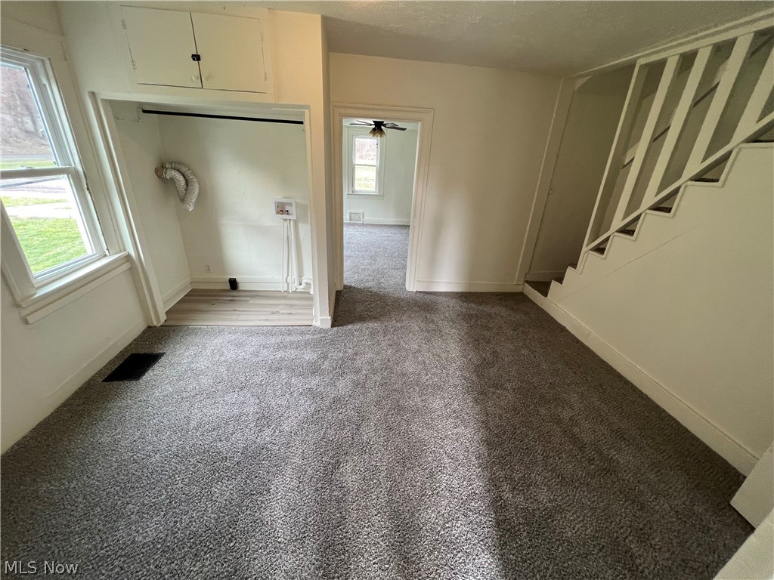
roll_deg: -3.5
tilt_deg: -22.6
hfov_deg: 106.2
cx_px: 387
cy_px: 290
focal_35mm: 13
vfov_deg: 89.9
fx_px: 291
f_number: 1.8
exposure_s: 1/60
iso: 125
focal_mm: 1.57
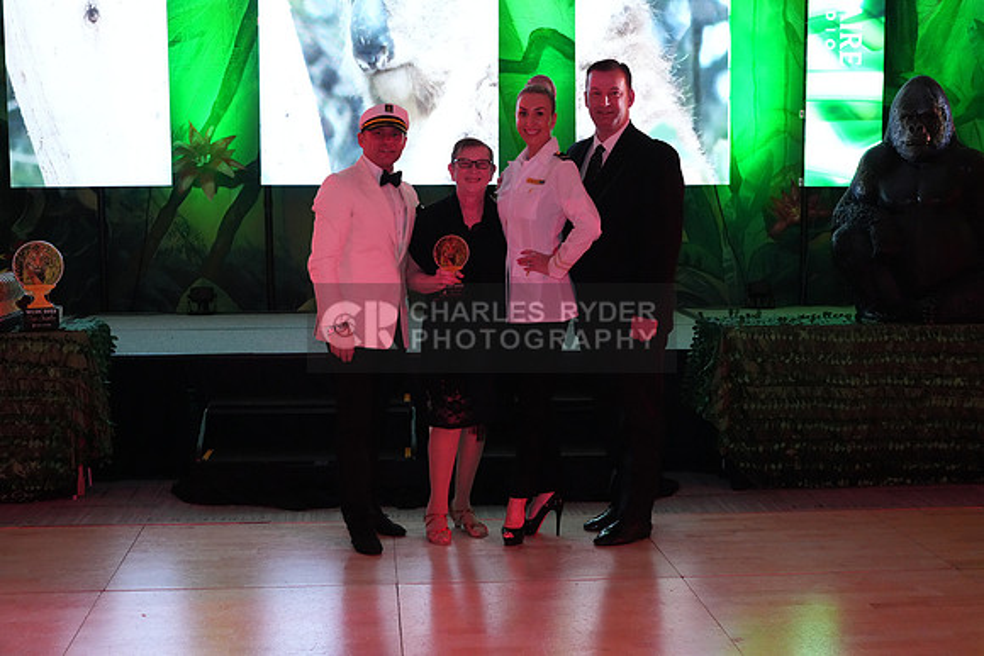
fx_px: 1449
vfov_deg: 25.5
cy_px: 328
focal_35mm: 53
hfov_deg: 37.5
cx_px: 492
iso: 6400
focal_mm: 53
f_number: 5
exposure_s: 1/200
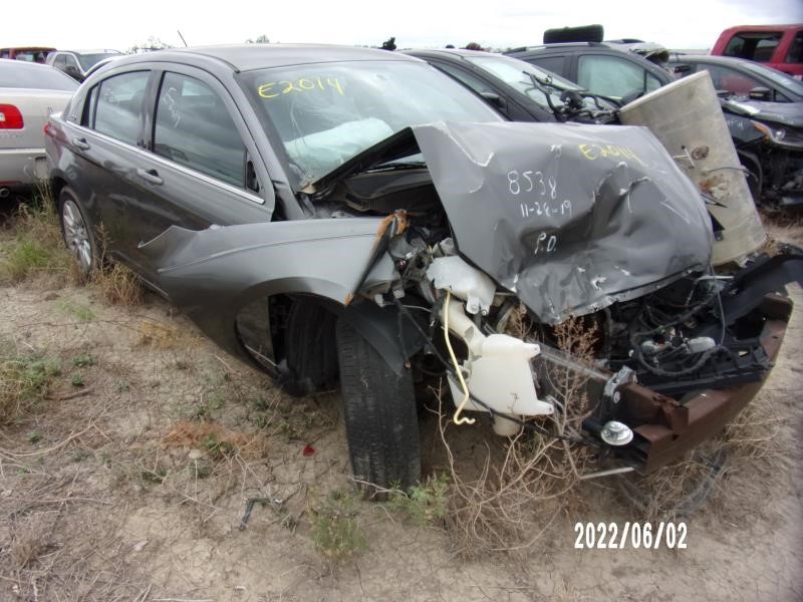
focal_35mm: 24
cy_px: 301
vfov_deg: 56.8
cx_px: 402
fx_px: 557
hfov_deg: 71.6
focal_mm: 4.3
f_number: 3.3
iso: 80
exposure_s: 1/280
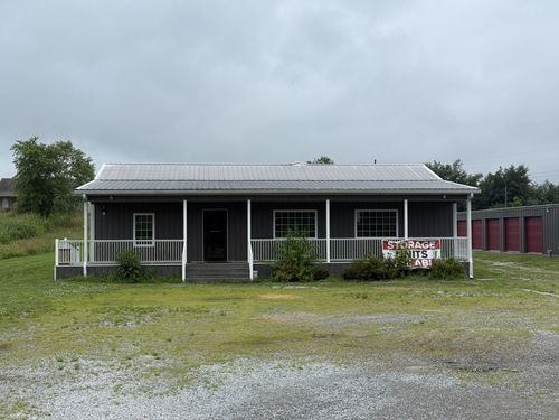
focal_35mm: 48
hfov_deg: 39.7
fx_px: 775
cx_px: 280
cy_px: 210
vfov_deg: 30.3
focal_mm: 6.76
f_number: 1.78
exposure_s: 1/2762
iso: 64
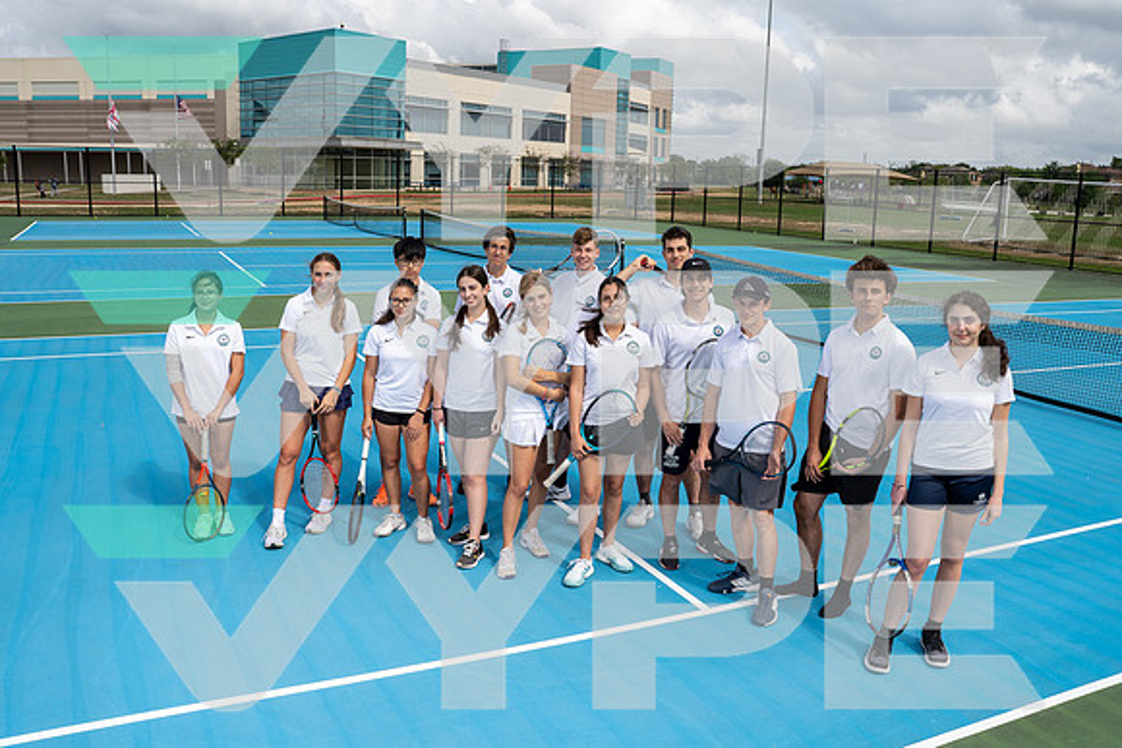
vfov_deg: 42.7
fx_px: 957
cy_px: 369
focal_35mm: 31
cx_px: 561
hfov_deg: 60.7
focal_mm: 27
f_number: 10
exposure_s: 1/250
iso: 160
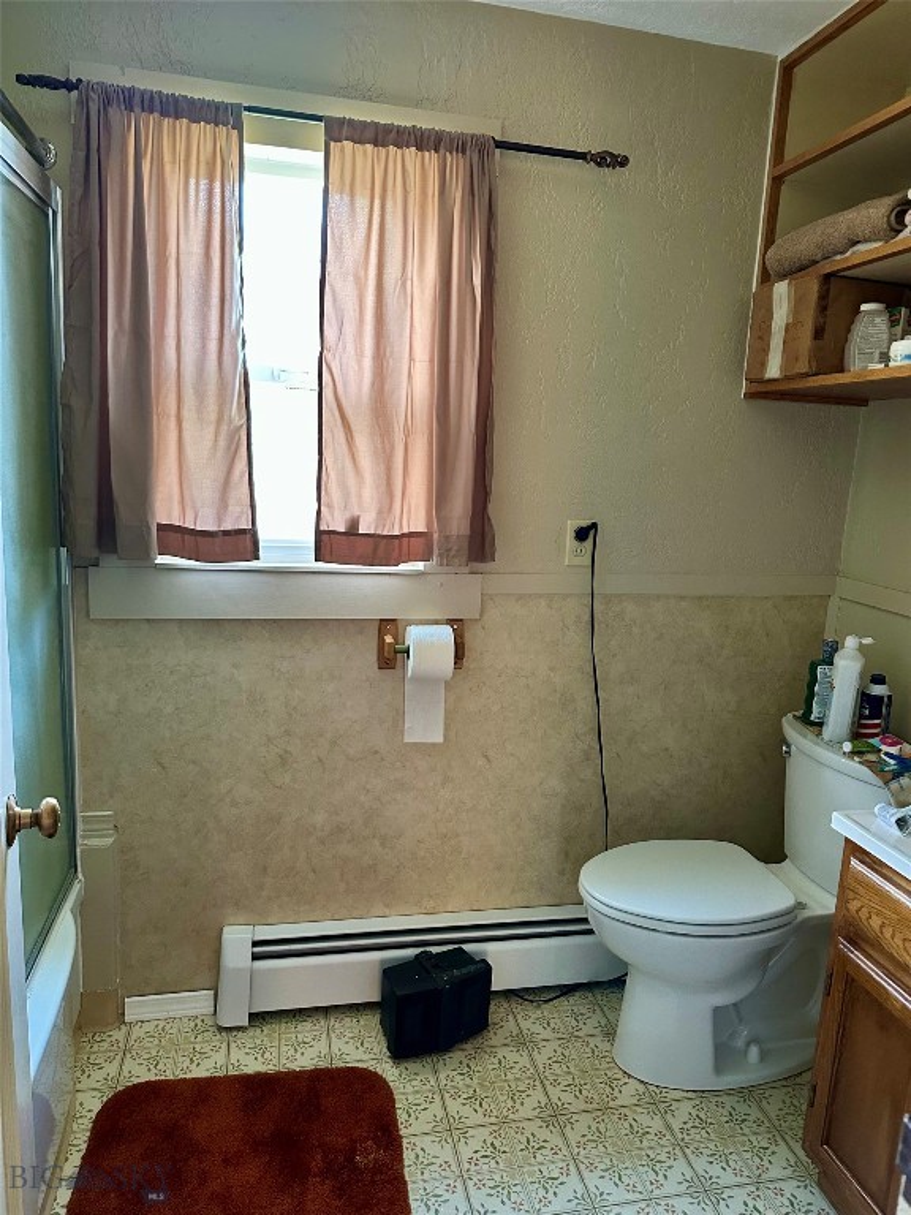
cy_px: 608
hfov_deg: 56.8
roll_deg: -3.0
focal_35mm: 24
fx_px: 842
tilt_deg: -8.9
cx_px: 456
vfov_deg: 71.6
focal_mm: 6.86
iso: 400
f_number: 1.78
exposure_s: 1/60
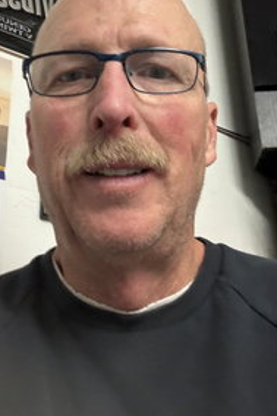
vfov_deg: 43.9
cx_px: 123
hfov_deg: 30.5
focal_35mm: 44
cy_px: 142
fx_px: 508
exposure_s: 1/24
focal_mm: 2.69
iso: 400
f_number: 1.9
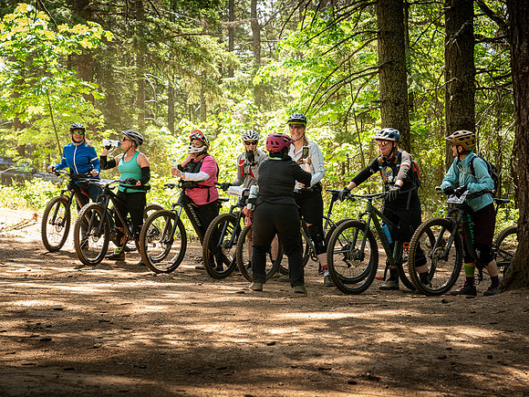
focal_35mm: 76
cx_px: 291
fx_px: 1157
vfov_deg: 19.5
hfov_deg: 25.7
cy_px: 198
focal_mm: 70
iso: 1000
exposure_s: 1/250
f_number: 4.5
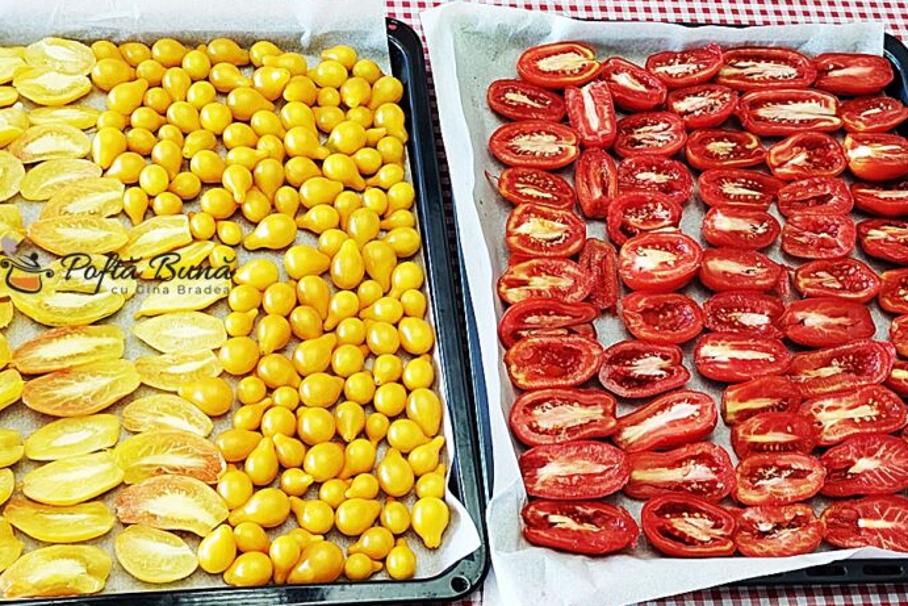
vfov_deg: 23.0
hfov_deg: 33.9
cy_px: 316
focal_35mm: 59
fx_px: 1488
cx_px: 452
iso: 813
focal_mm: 5.25
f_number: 1.75
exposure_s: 1/24
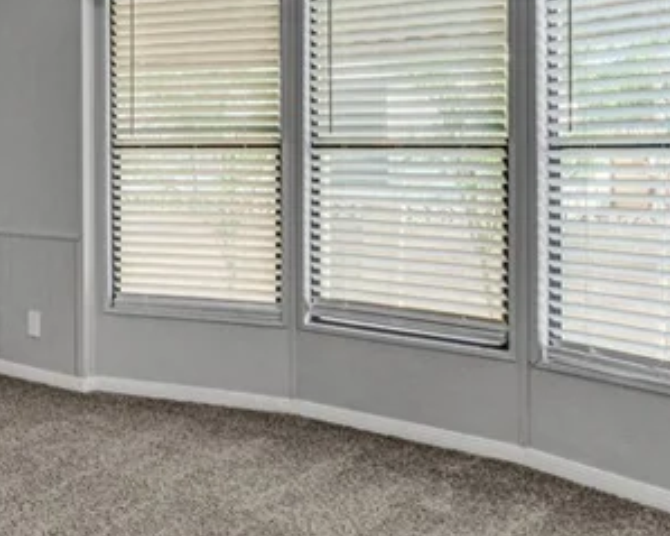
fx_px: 892
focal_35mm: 45
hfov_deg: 36.8
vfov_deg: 32.9
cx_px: -4
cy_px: 144
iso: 800
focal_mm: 14
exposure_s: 1/20
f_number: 8
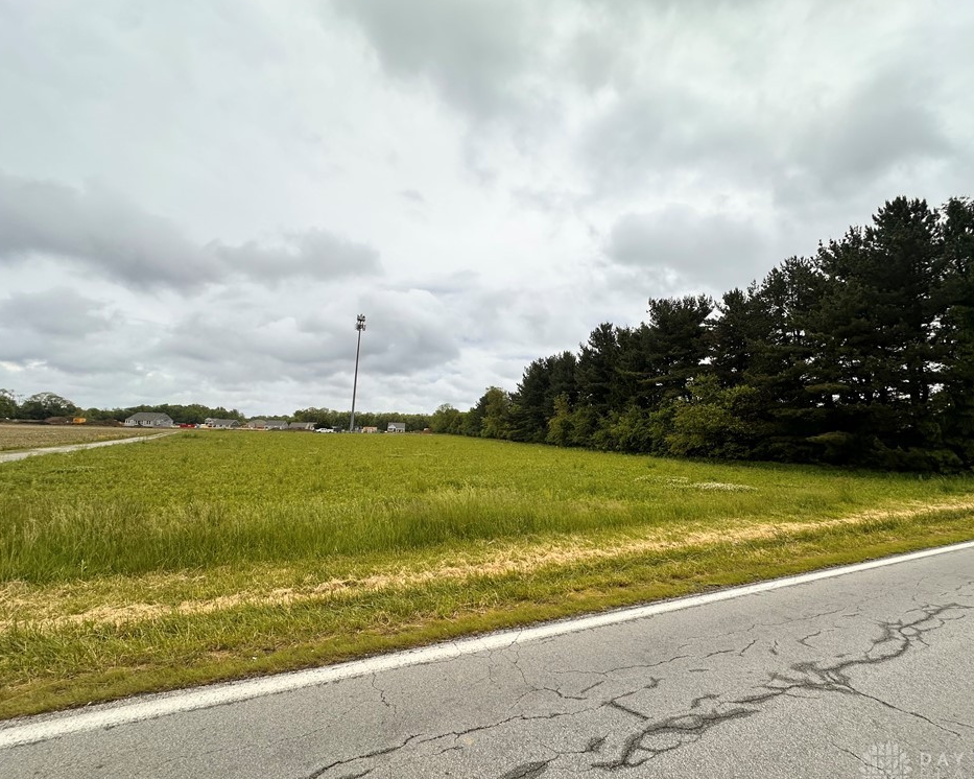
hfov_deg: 96.7
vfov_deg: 84.0
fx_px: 432
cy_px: 388
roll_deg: -1.8
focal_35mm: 15
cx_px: 521
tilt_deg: +5.8
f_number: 2.2
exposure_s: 1/3731
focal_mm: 2.22
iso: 50
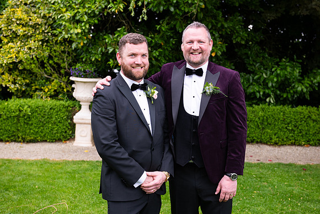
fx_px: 498
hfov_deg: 35.6
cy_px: 107
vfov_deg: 24.2
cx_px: 160
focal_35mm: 56
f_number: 5
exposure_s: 1/200
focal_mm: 56
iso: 320
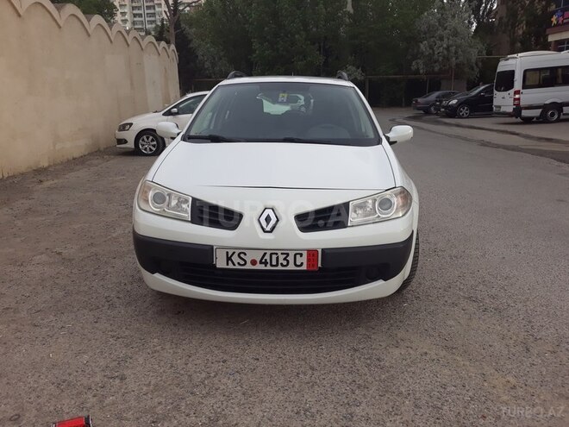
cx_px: 284
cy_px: 214
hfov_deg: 65.3
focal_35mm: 27
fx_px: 444
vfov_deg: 51.4
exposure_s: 1/477
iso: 40
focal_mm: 3.71
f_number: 1.7
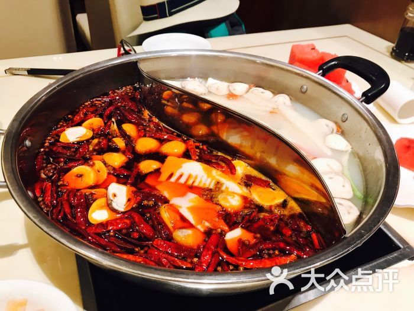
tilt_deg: -36.8
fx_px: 335
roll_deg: -3.0
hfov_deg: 63.4
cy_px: 156
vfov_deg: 49.7
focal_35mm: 28
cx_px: 207
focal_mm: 3.99
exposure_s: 1/20
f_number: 1.8
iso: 32
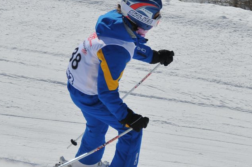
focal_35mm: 339
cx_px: 222
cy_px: 121
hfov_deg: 6.1
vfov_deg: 4.0
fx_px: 2370
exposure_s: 1/1600
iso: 200
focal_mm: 90
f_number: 9
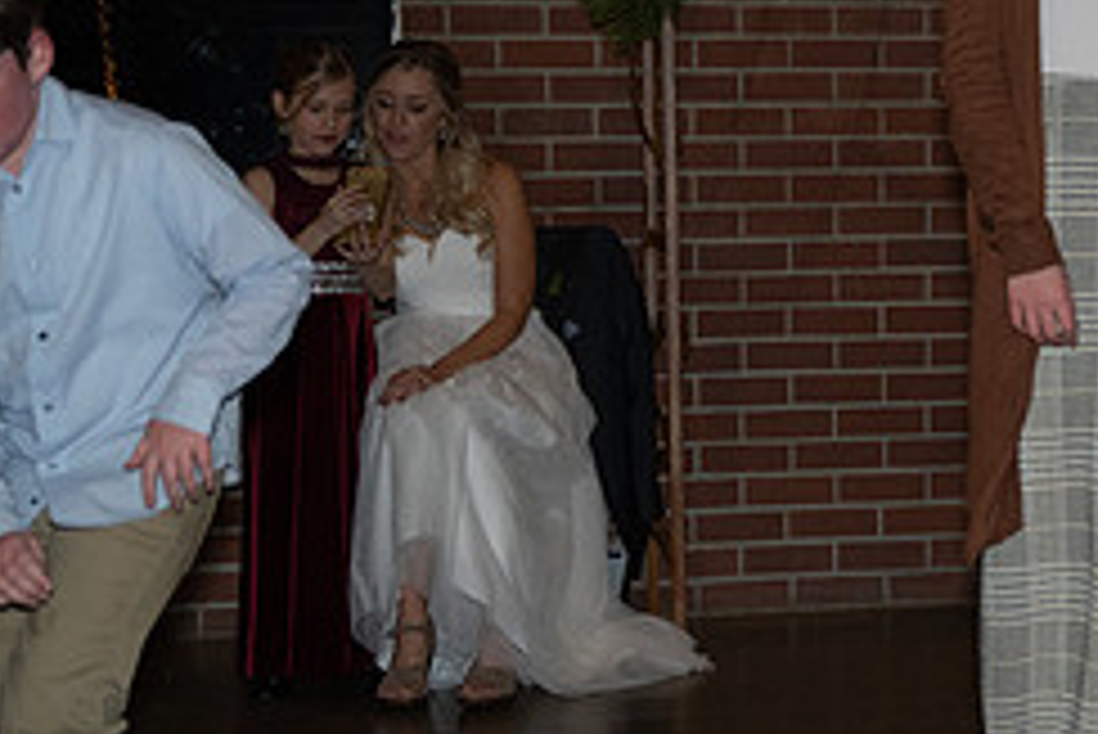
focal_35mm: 95
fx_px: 2899
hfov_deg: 20.7
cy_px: 187
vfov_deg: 14.4
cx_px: 1120
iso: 2500
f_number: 2.8
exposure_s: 1/250
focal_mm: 40
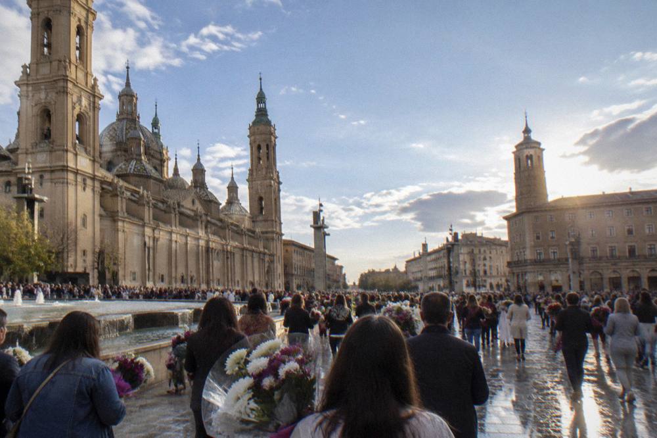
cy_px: 219
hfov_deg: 54.5
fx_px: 639
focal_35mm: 35
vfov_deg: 37.8
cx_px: 328
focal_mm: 35
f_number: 9
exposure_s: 1/400
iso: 500
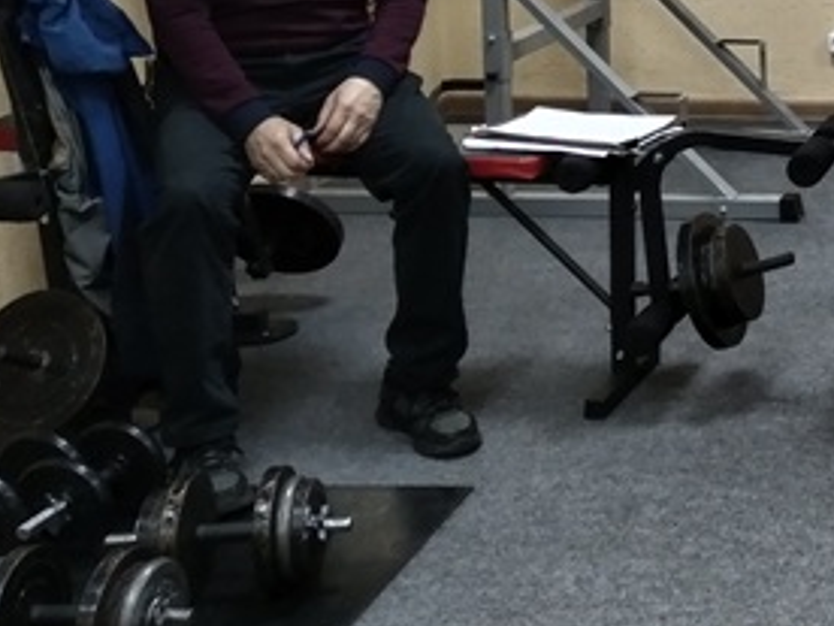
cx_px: 1178
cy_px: -80
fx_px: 2096
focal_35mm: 87
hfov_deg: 20.0
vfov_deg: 16.4
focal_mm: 4.75
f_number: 1.8
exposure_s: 1/50
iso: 479
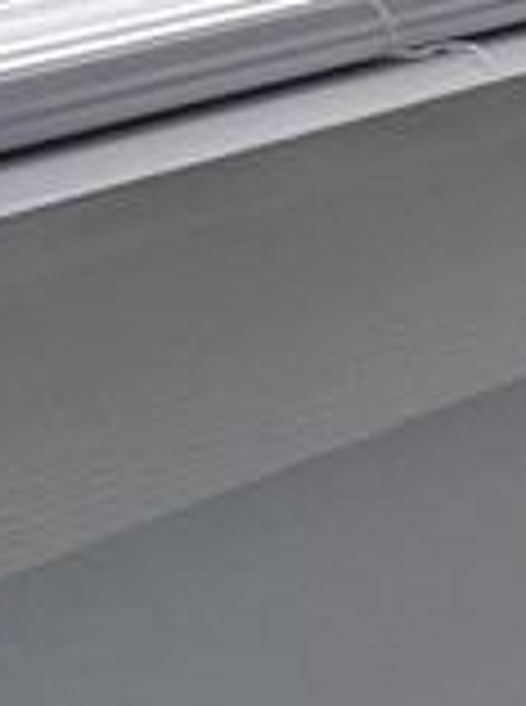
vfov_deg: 12.6
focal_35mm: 157
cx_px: 1663
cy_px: 283
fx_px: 3194
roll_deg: +1.5
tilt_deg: -15.2
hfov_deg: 7.9
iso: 80
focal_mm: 6.76
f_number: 1.78
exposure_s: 1/404
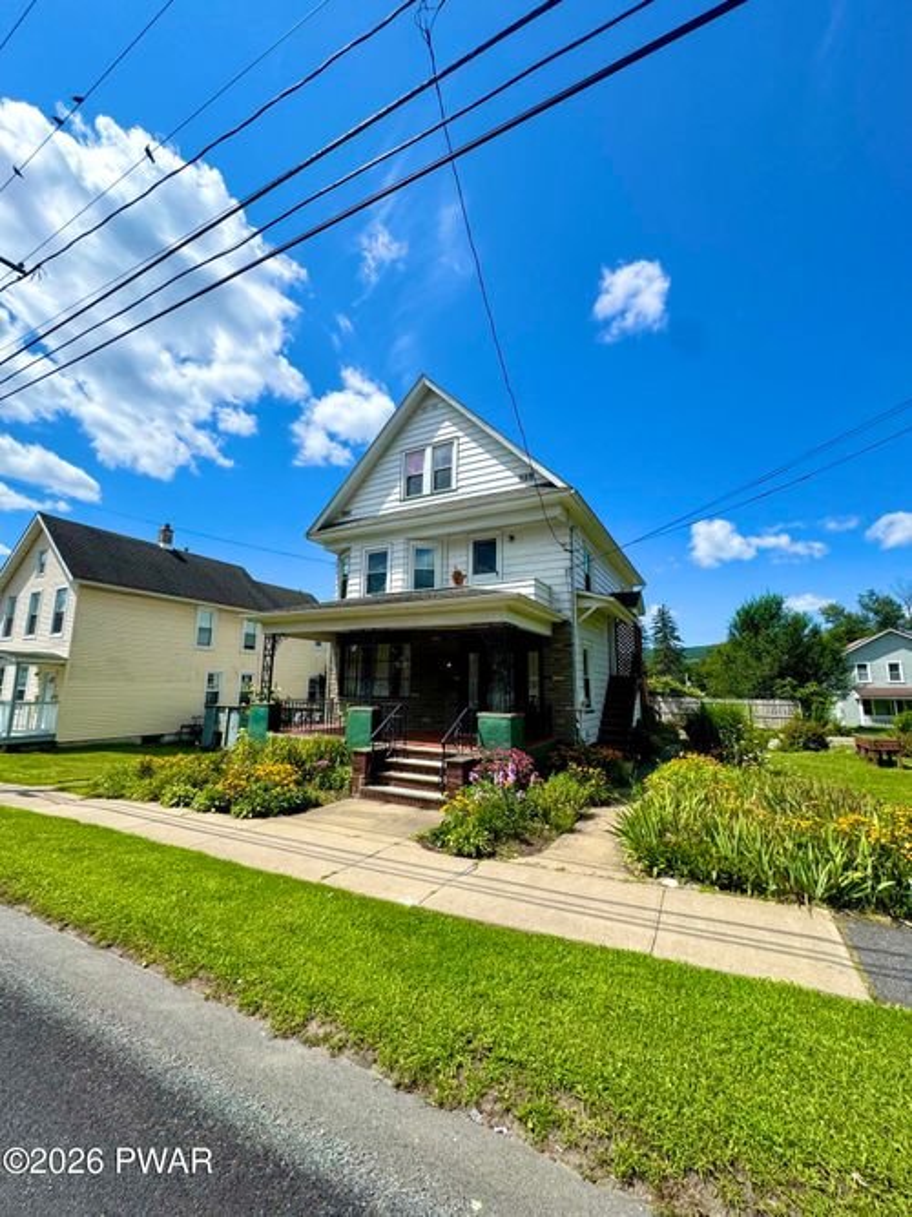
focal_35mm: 14
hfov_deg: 85.7
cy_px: 608
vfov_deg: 102.1
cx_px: 456
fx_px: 492
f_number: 2.2
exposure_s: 1/1927
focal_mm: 2.22
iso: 50
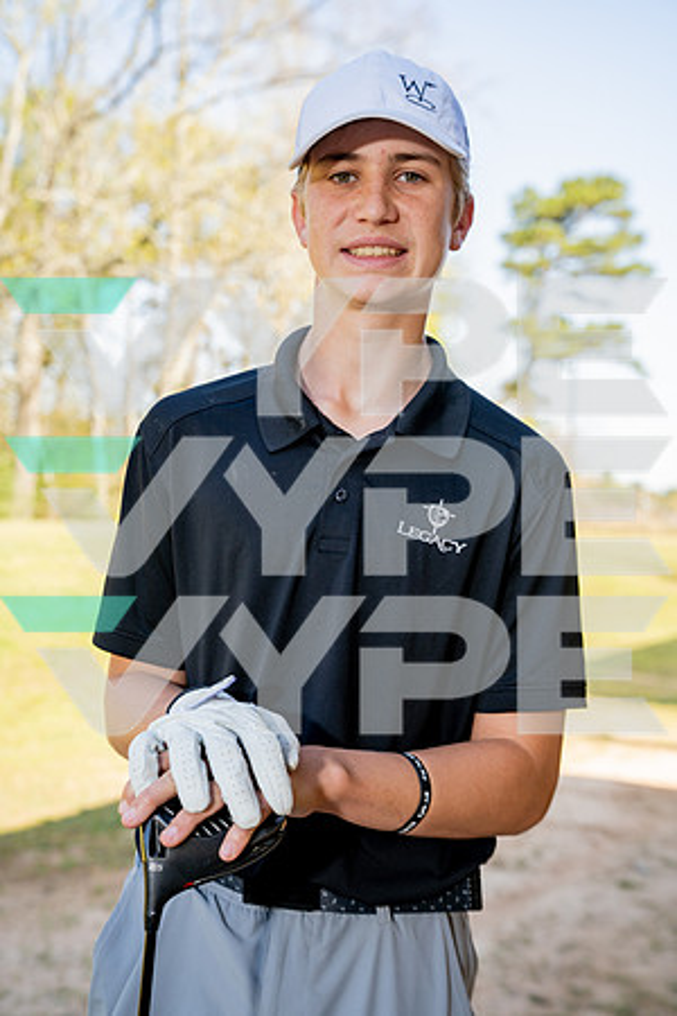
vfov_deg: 39.6
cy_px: 508
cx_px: 338
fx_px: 1410
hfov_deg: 27.0
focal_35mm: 50
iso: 100
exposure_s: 1/250
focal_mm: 50
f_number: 4.5
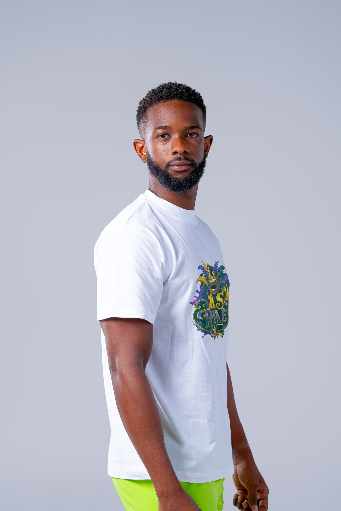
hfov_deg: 12.5
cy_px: 309
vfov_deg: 18.6
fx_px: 1563
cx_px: 165
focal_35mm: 110
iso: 100
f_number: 4.5
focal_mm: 85
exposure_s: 1/100
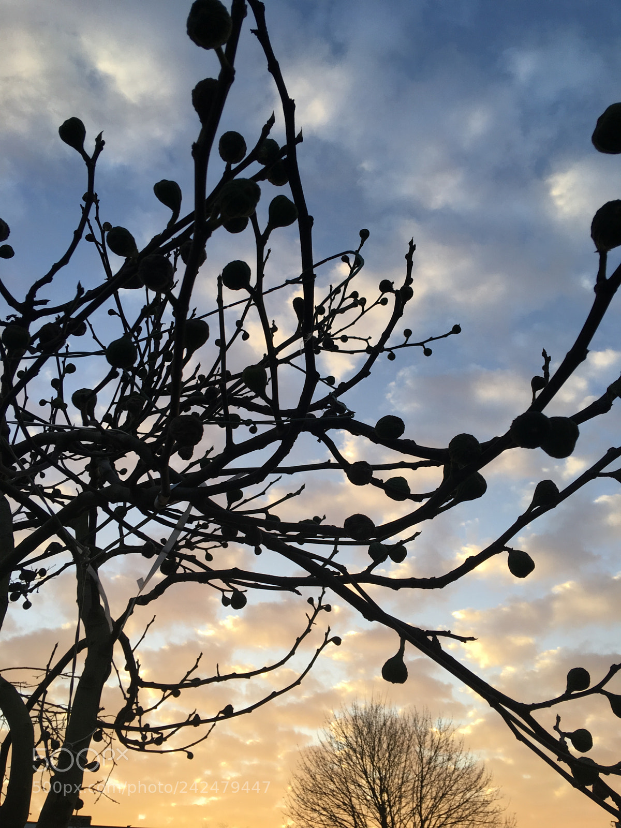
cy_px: 414
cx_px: 310
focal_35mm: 29
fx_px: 694
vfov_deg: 61.7
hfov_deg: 48.2
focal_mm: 4.15
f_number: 2.2
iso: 25
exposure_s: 1/175
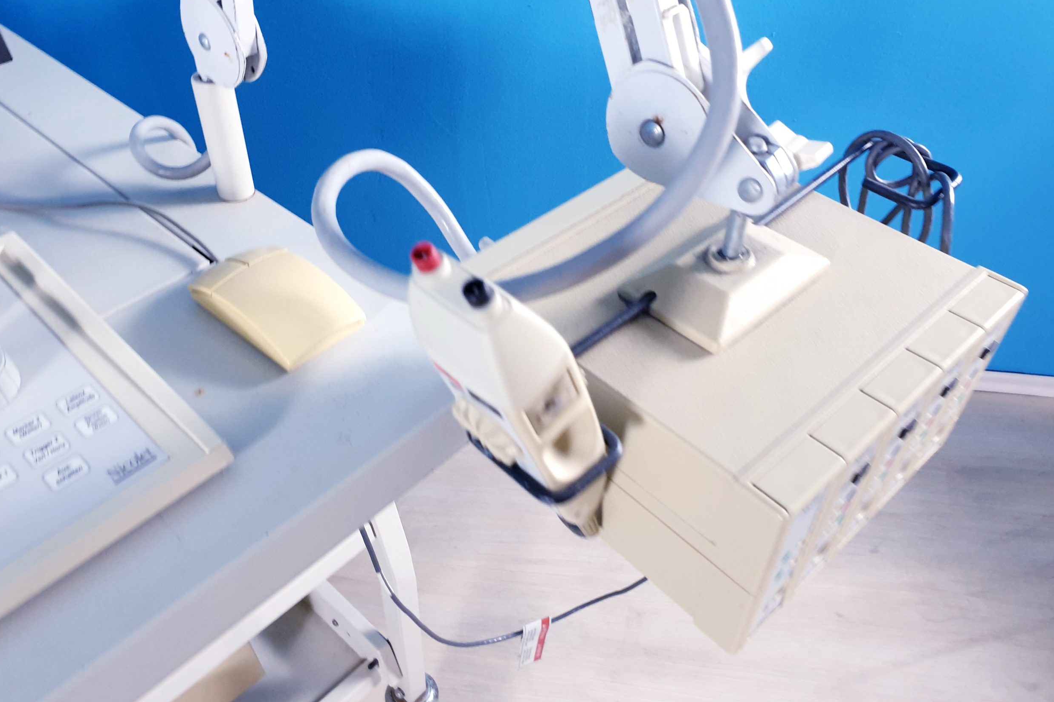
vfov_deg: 46.4
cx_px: 515
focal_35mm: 28
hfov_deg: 65.5
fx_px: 820
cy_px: 365
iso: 160
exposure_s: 1/50
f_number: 2.4
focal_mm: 4.3
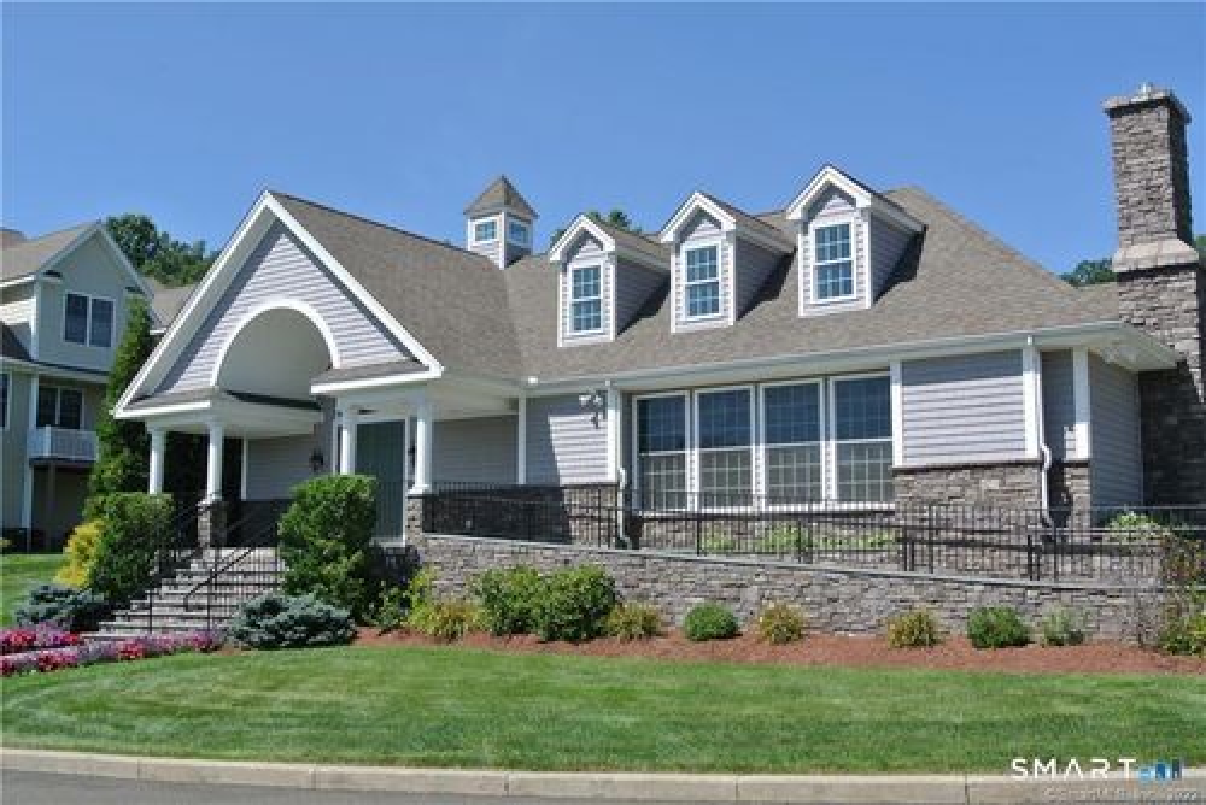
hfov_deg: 49.5
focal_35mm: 39
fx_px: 1307
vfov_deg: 34.3
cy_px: 402
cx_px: 603
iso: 100
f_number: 6.3
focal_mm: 14.5
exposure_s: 1/320
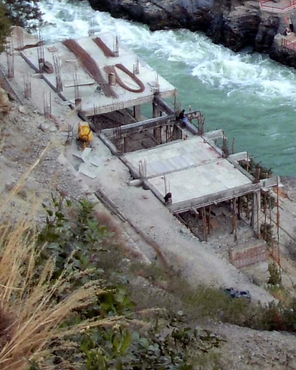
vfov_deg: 14.9
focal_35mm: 125
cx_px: 387
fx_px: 1370
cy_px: -75
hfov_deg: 12.0
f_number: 2.9
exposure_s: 1/136
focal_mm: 6.3
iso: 79
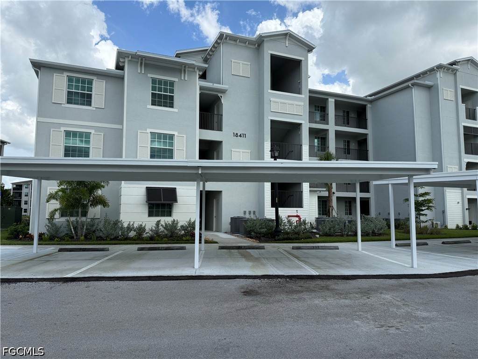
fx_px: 331
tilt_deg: +5.7
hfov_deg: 71.6
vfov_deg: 56.8
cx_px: 239
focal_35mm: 24
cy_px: 180
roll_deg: -0.4
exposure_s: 1/4673
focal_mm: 6.76
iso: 100
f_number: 1.78
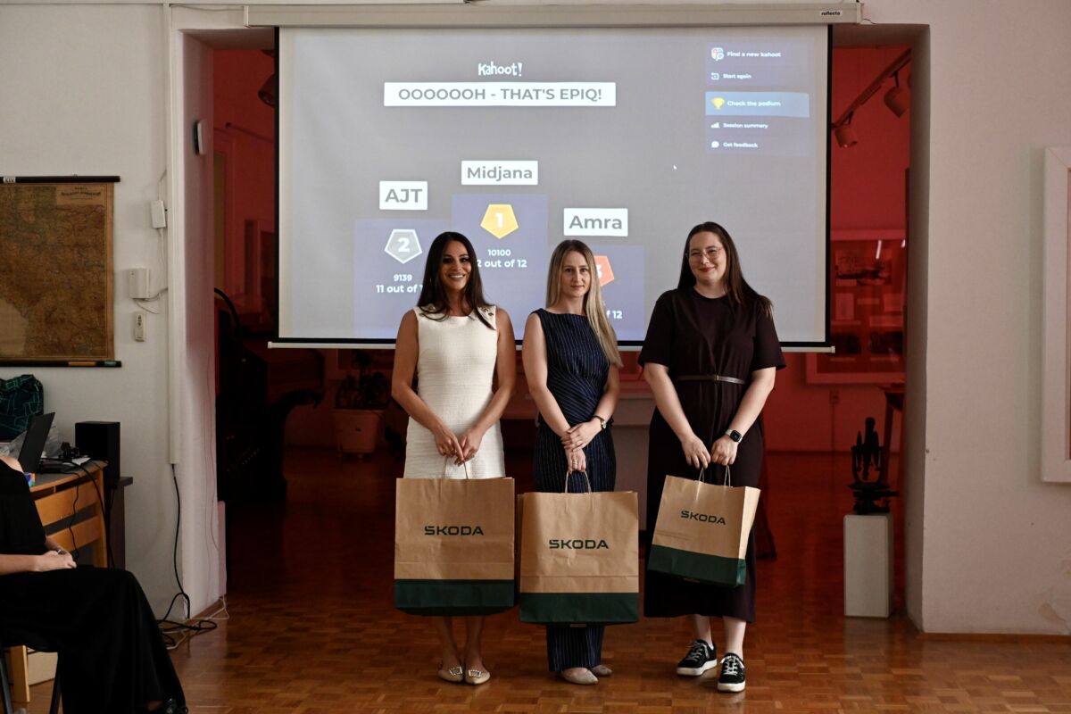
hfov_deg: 33.4
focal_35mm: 60
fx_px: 1785
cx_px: 536
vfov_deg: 22.6
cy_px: 357
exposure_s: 1/320
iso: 2500
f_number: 4.5
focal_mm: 60
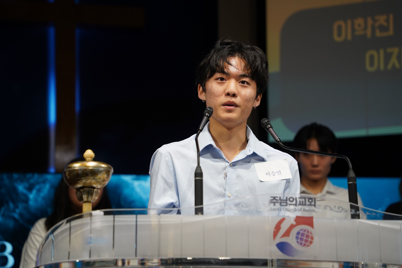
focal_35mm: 117
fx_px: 1306
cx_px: 201
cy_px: 134
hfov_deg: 17.5
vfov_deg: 11.7
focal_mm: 117
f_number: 5
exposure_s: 1/320
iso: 1600
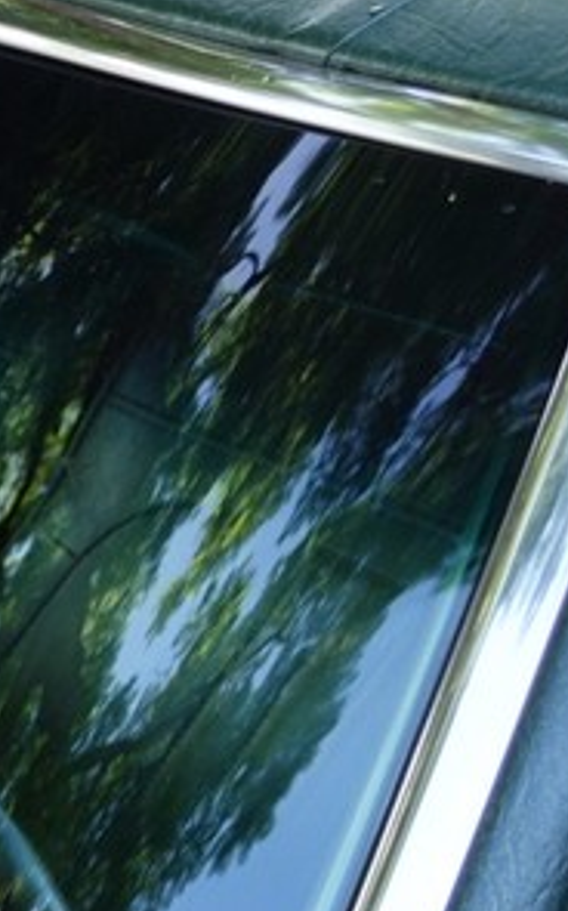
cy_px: 673
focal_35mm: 85
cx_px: -818
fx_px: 2108
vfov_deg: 24.1
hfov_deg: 12.1
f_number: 2.8
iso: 125
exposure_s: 1/80
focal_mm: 9.4
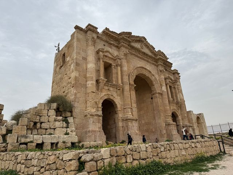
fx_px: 162
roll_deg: +2.9
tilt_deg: +21.3
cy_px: 88
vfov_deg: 56.8
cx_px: 116
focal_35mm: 24
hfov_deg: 71.6
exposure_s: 1/2169
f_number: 1.78
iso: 80
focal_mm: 6.76
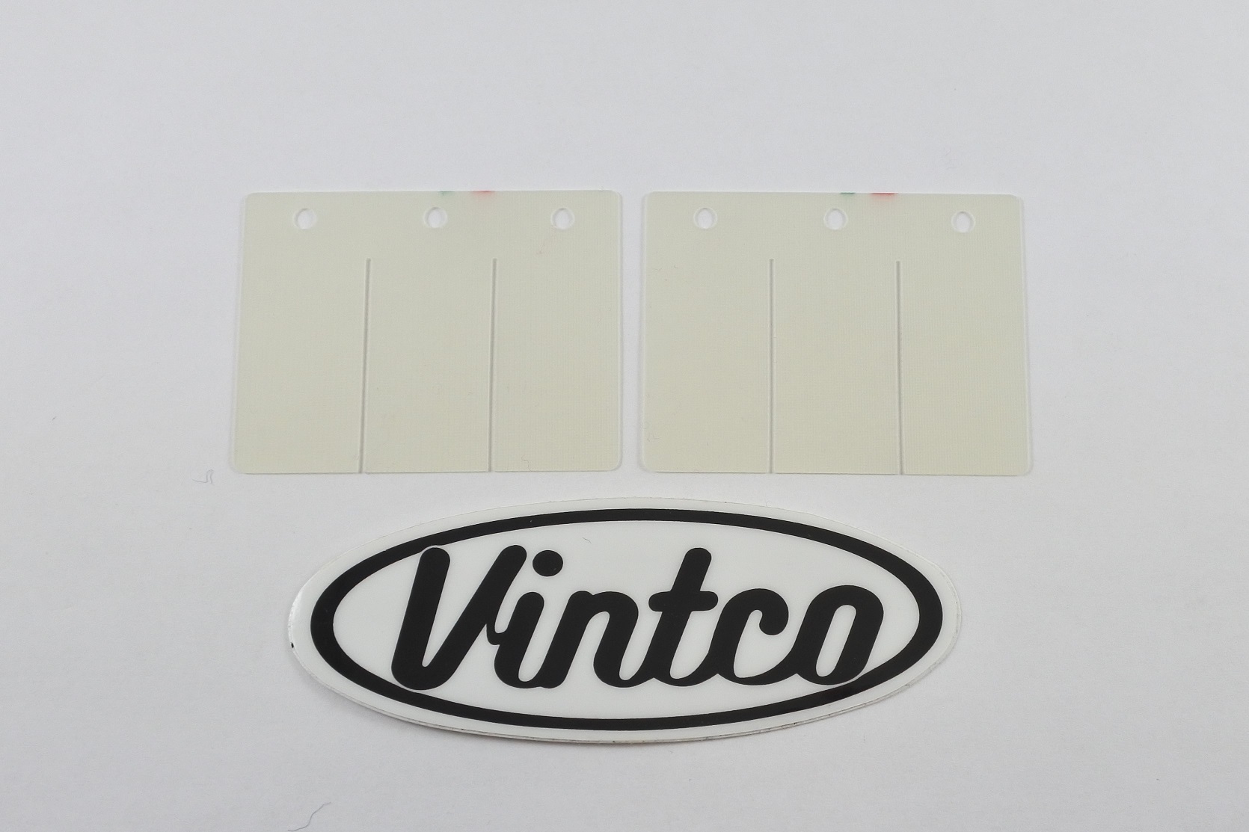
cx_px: 624
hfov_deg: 50.7
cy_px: 416
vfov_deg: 35.0
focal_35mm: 38
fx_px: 1318
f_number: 4
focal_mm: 14.3
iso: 400
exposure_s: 1/200
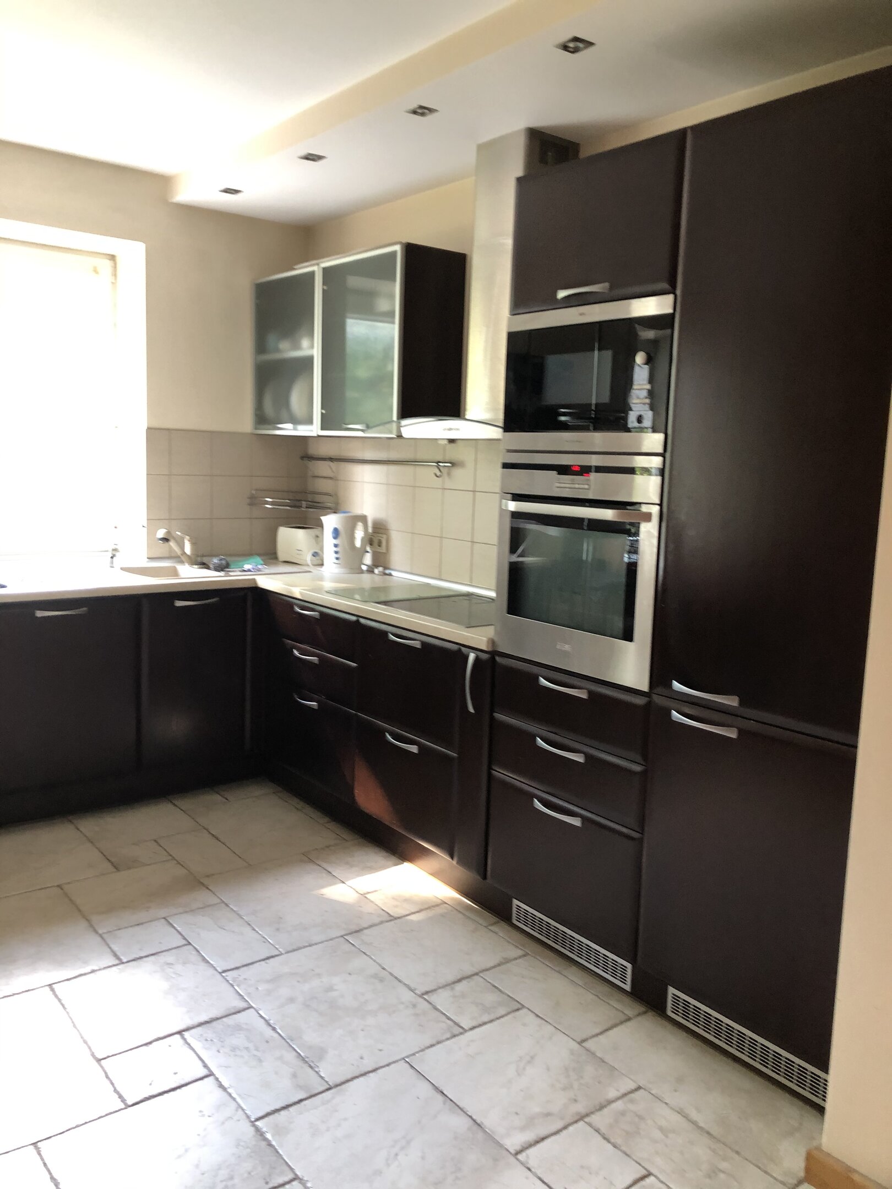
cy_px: 594
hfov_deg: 49.7
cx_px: 446
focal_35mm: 28
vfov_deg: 63.4
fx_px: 962
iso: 50
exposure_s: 1/17
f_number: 1.8
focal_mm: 3.99
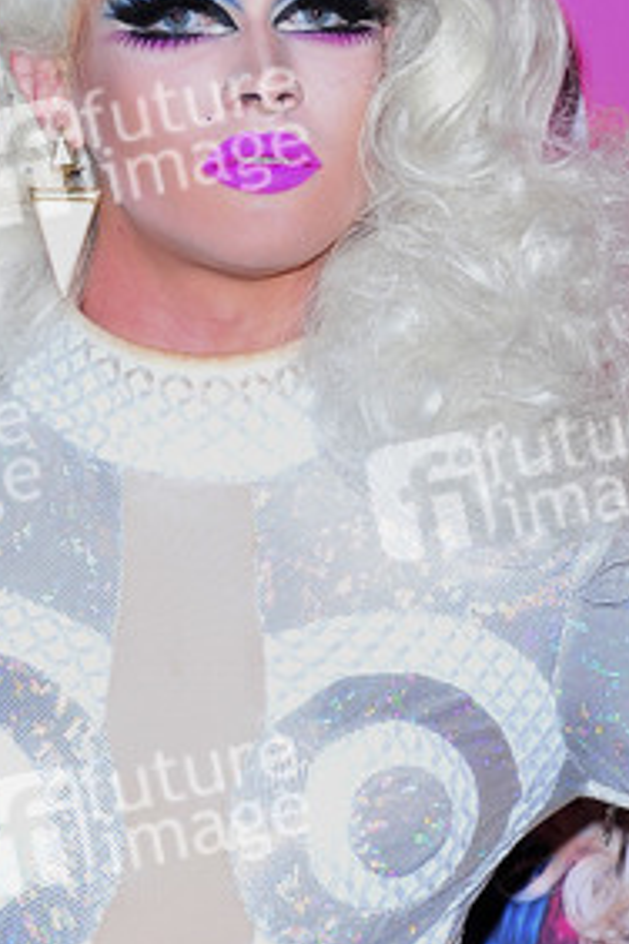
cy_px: 315
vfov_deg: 28.3
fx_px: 1861
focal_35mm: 71
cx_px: 236
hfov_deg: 19.2
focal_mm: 50
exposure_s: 1/320
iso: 400
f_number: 4
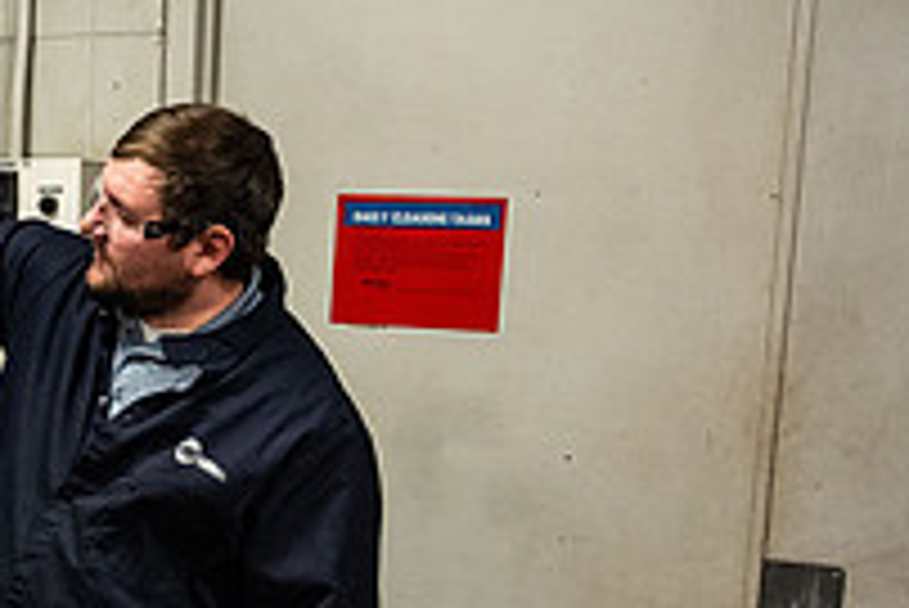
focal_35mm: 76
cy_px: 507
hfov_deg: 24.3
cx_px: -171
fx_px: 1920
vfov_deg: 17.8
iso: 3200
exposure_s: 1/640
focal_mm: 26.5
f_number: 4
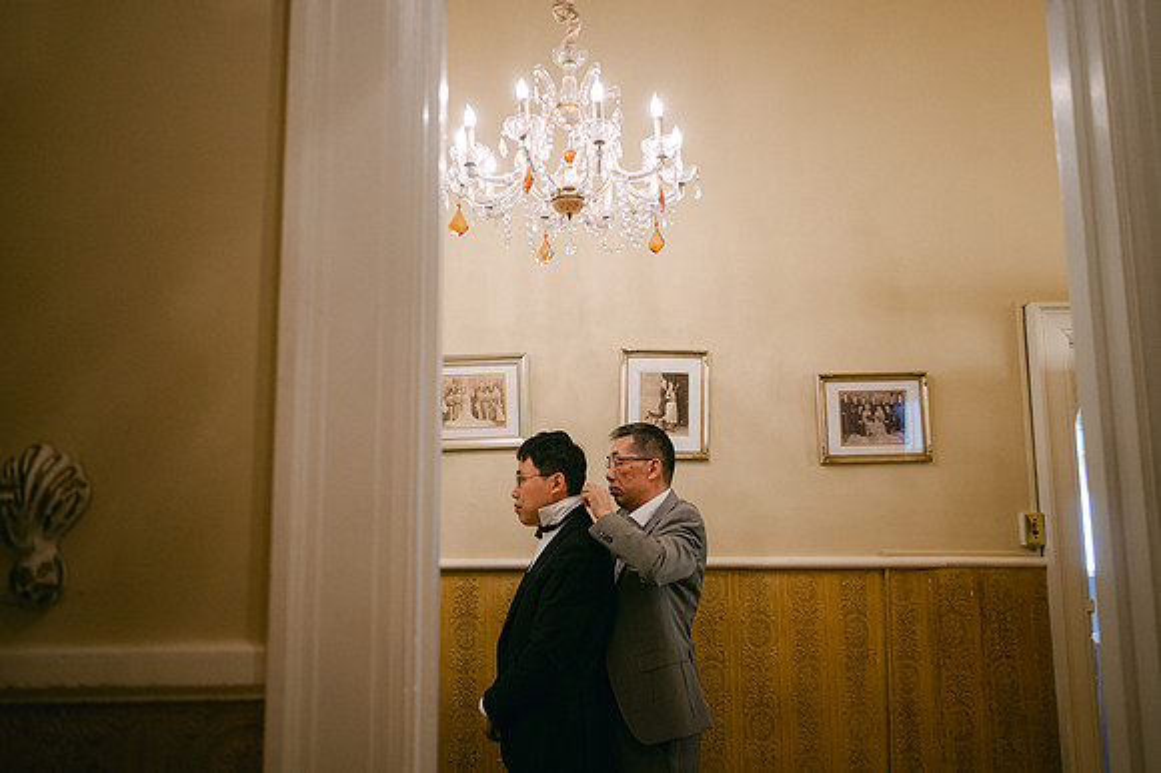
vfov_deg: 46.4
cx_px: 580
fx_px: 902
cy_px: 386
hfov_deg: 65.5
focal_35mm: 28
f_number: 2.8
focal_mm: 28
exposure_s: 1/125
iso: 1000
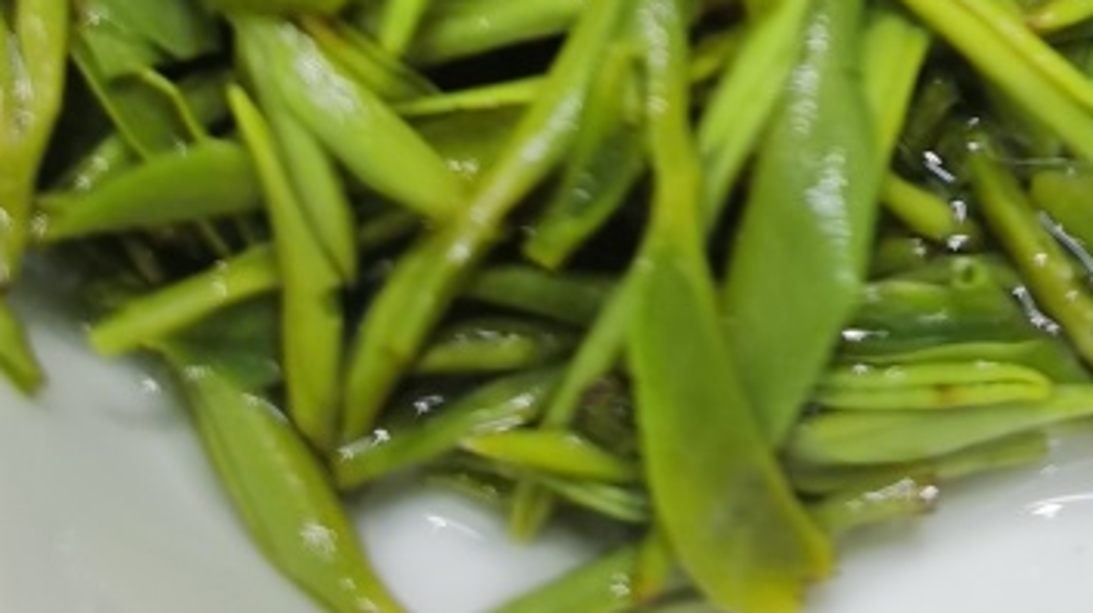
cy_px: -519
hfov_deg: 23.4
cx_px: 941
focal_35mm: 89
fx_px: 2578
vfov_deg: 12.3
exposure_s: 1/40
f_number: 1.8
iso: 320
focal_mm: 5.58
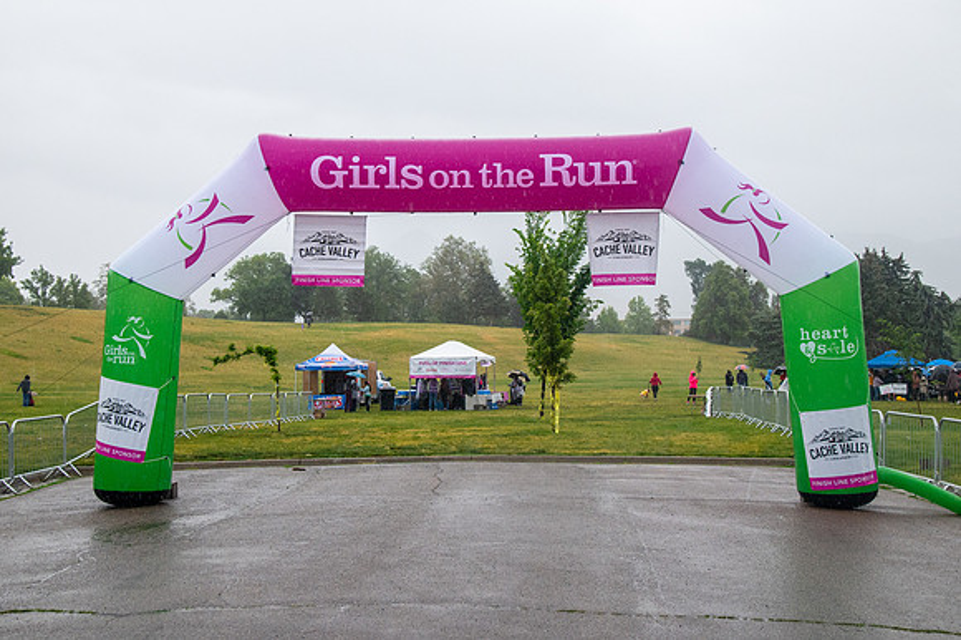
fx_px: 1202
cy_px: 268
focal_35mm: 45
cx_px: 466
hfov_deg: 43.6
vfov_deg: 29.7
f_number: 6.3
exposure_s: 1/500
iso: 2500
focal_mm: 38
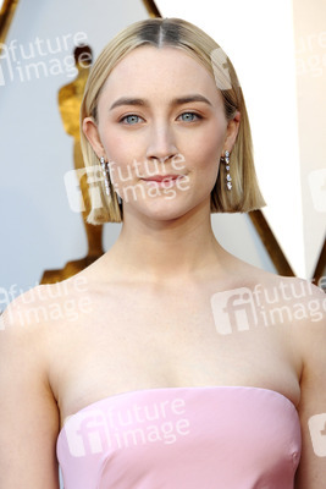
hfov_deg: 6.5
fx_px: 2850
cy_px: 244
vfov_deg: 9.8
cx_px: 163
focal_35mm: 210
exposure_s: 1/250
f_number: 7.1
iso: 1000
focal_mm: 210
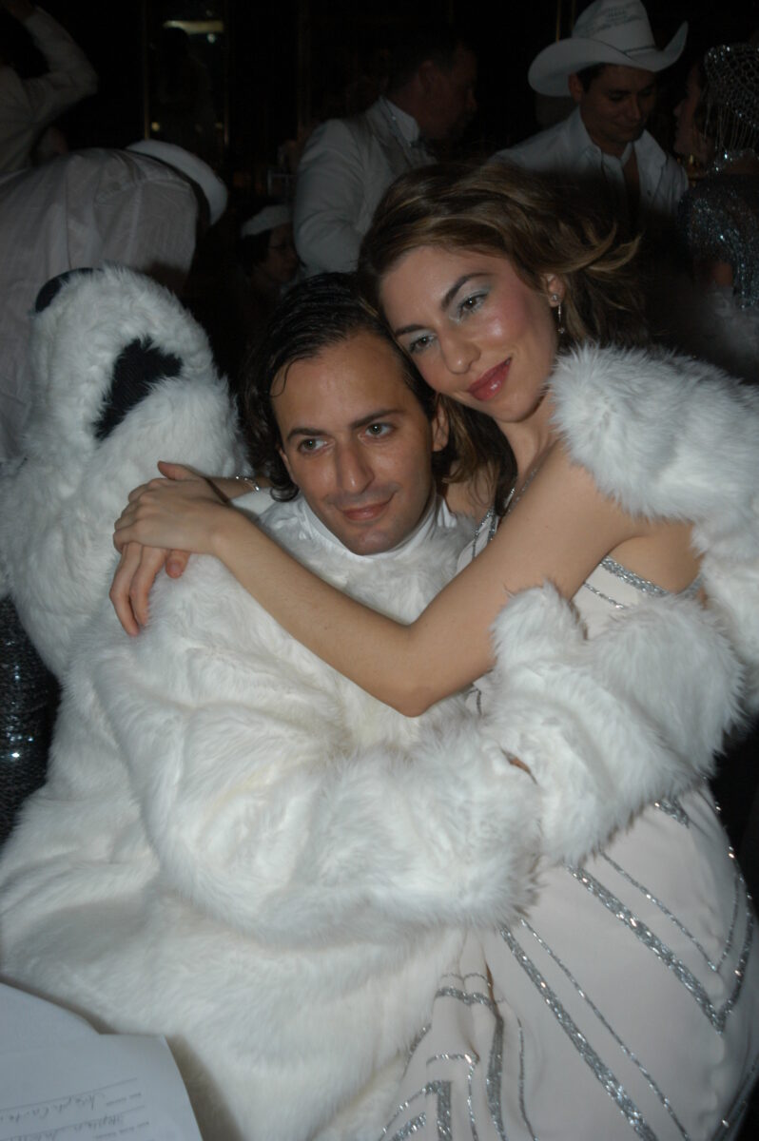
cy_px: 570
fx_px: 1425
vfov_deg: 43.6
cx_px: 380
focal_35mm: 45
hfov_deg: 29.8
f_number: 5.6
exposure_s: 1/60
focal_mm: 30
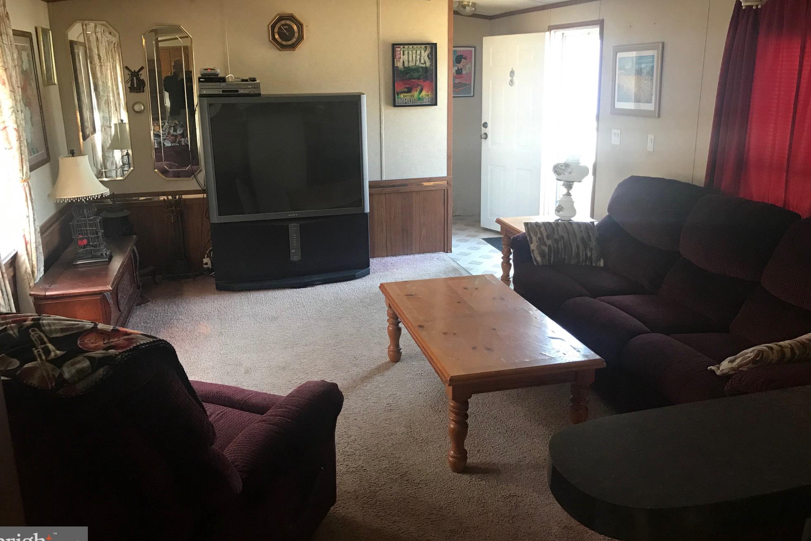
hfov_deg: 61.9
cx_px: 404
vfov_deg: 43.6
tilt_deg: -13.4
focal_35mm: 30
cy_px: 247
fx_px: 676
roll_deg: +0.7
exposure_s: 1/15
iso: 50
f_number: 1.8
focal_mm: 3.99
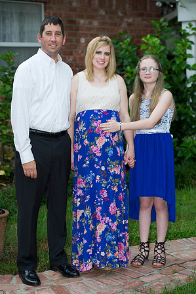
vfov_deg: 24.8
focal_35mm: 82
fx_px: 671
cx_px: 98
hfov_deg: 16.6
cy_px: 147
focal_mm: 82
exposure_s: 1/320
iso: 640
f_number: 3.5
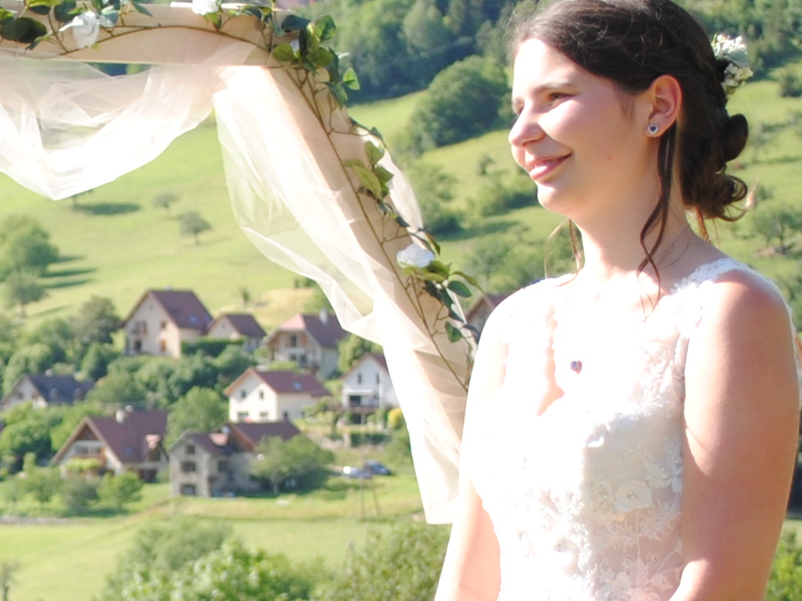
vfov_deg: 8.5
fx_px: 4007
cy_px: 561
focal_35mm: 173
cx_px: -69
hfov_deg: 11.3
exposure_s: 1/250
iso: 100
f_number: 8
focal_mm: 30
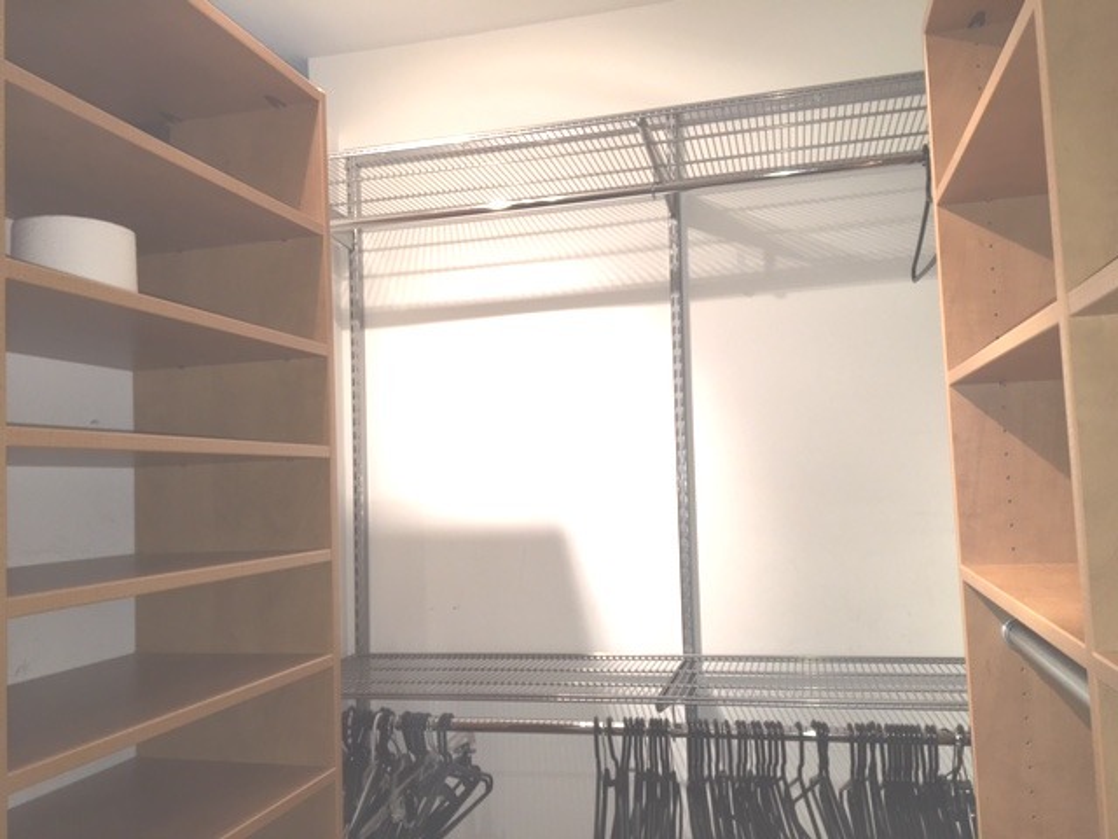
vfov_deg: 48.2
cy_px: 420
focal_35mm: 29
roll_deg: +2.2
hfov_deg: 61.7
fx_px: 937
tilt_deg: +4.7
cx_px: 559
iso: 32
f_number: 2.2
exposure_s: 1/30
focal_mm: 4.15
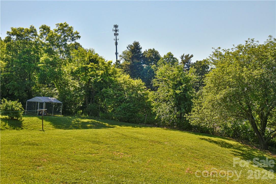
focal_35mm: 32
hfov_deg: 58.7
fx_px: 245
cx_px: 138
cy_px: 92
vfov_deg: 41.1
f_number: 11
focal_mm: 32
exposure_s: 1/500
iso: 1600
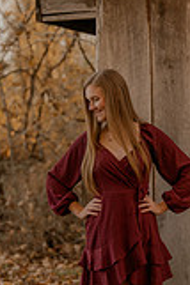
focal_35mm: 140
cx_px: 144
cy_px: 189
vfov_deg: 14.6
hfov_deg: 9.8
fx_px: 1111
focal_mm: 50
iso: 250
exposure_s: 1/400
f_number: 1.8
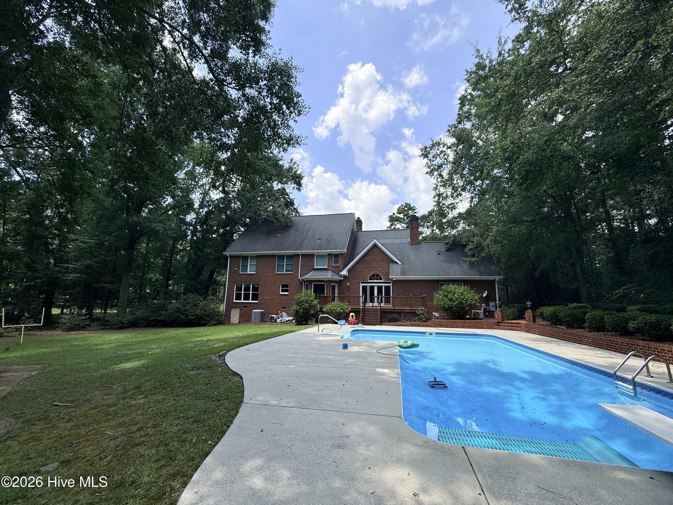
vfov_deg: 85.7
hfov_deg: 102.1
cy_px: 252
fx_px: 272
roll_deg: -1.0
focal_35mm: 14
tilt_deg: +10.7
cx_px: 336
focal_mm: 2.22
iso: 64
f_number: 2.2
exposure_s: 1/1399
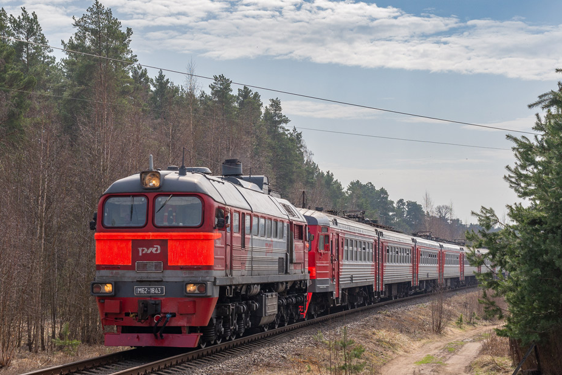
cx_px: 263
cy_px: 231
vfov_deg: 16.8
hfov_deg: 25.1
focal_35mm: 81
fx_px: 1265
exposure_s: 1/640
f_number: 10
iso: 320
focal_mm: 50
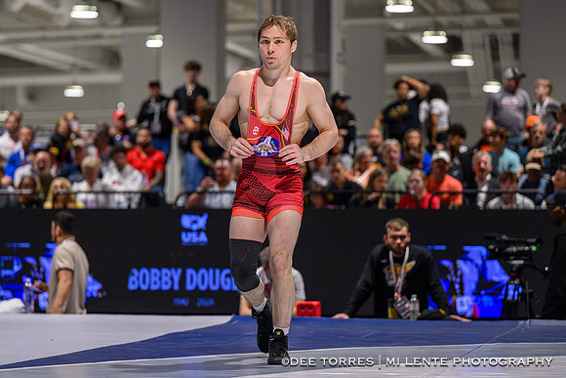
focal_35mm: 140
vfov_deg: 9.8
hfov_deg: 14.7
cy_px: 162
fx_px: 2197
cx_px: 258
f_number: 2.8
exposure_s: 1/800
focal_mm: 115
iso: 10000
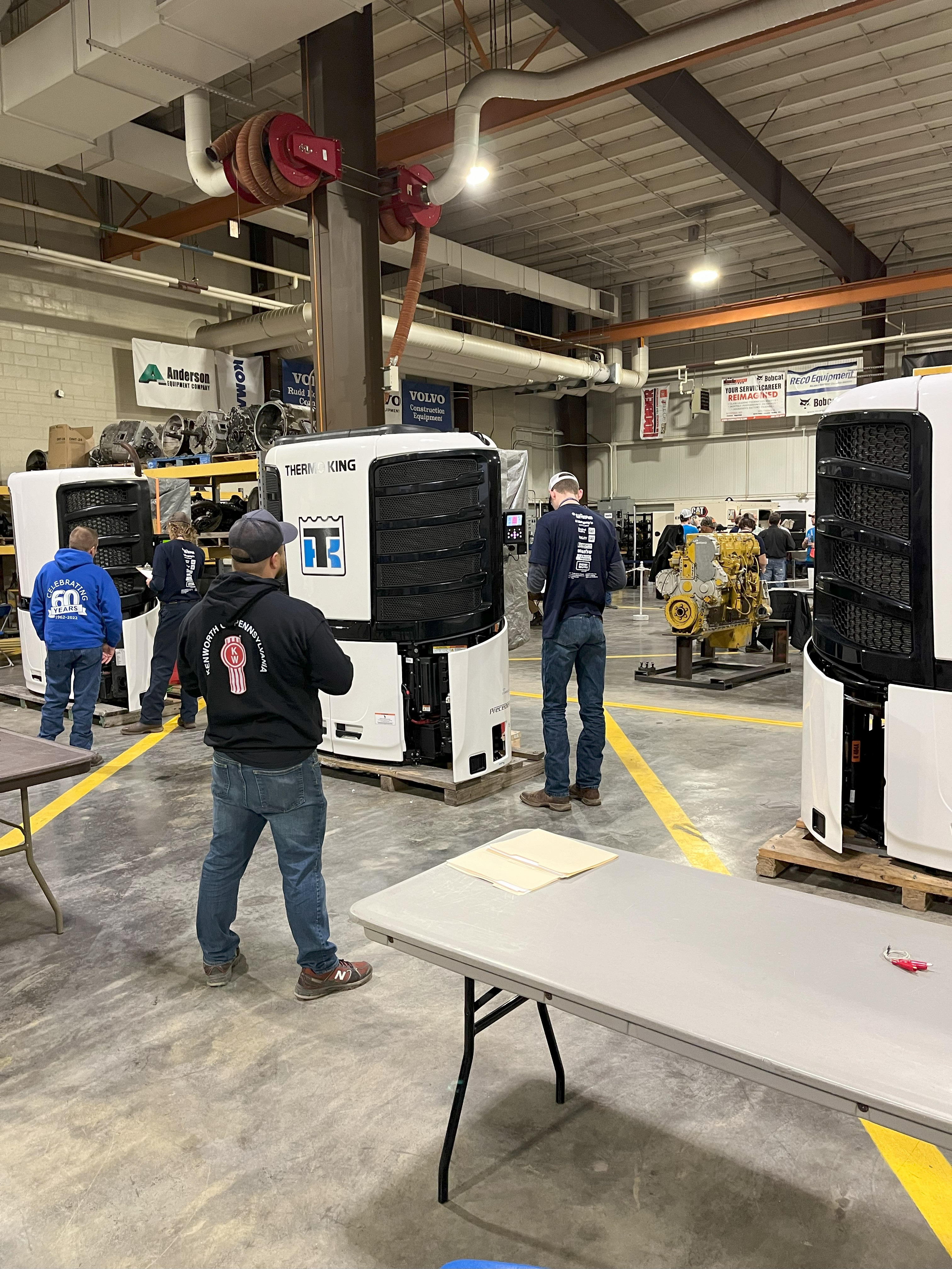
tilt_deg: -5.7
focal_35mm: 26
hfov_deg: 53.1
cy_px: 634
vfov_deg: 67.3
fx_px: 953
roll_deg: +2.2
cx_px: 476
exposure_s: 1/60
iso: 200
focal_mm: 5.1
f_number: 1.6
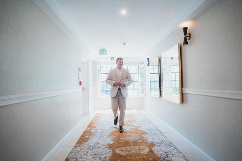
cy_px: 80
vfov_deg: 67.4
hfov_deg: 90.0
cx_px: 121
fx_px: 121
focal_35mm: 18
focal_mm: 18
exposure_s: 1/200
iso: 800
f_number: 2.8
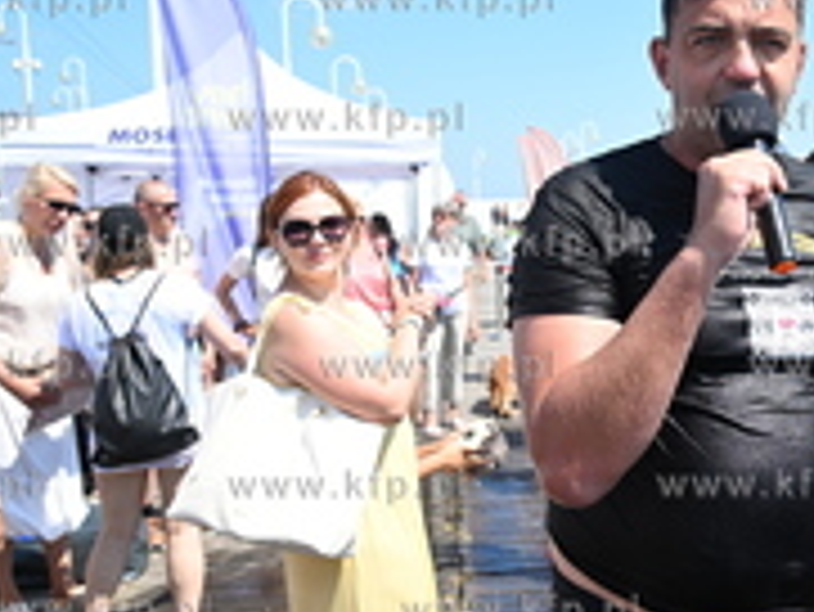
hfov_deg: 35.9
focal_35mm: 51
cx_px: 679
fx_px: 1200
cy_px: 304
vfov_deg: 28.6
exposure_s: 1/500
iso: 100
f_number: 4
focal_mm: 24
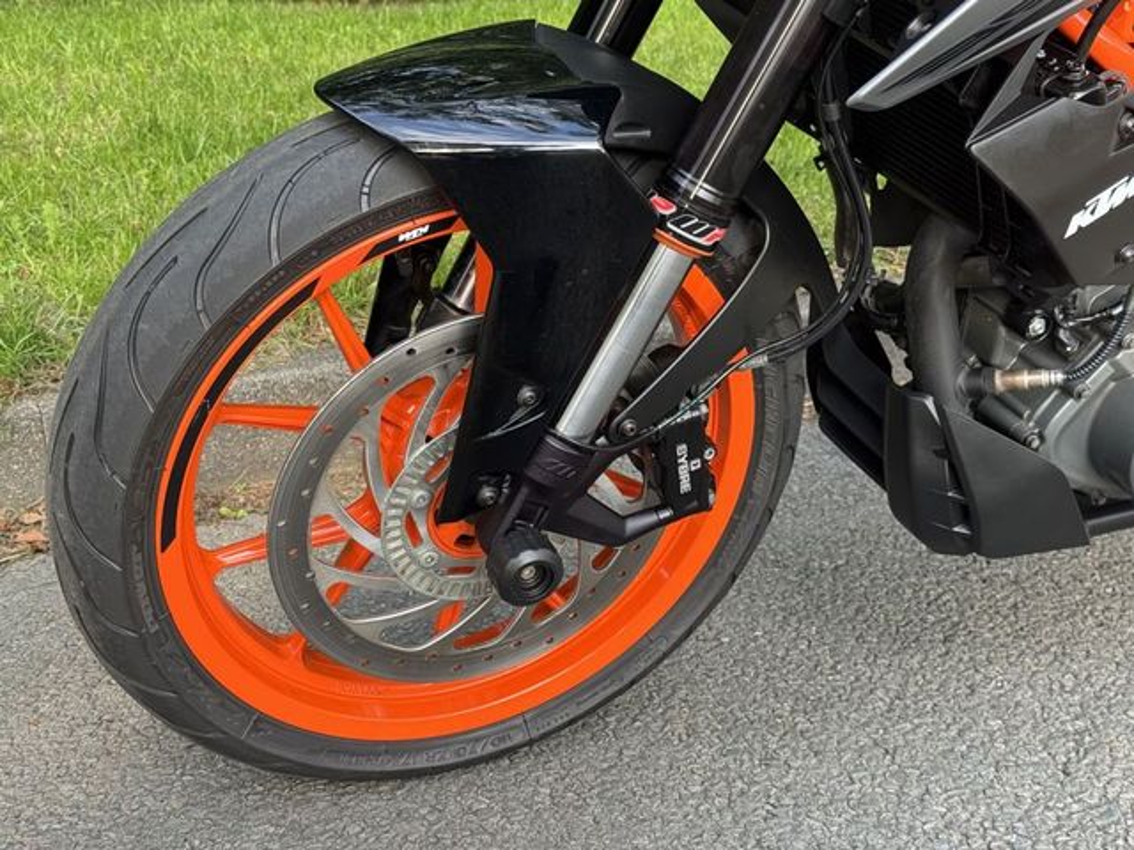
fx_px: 1572
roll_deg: -0.9
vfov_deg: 30.3
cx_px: 567
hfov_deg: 39.7
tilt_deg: -20.3
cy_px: 425
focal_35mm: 48
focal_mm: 6.76
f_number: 1.78
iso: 64
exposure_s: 1/172
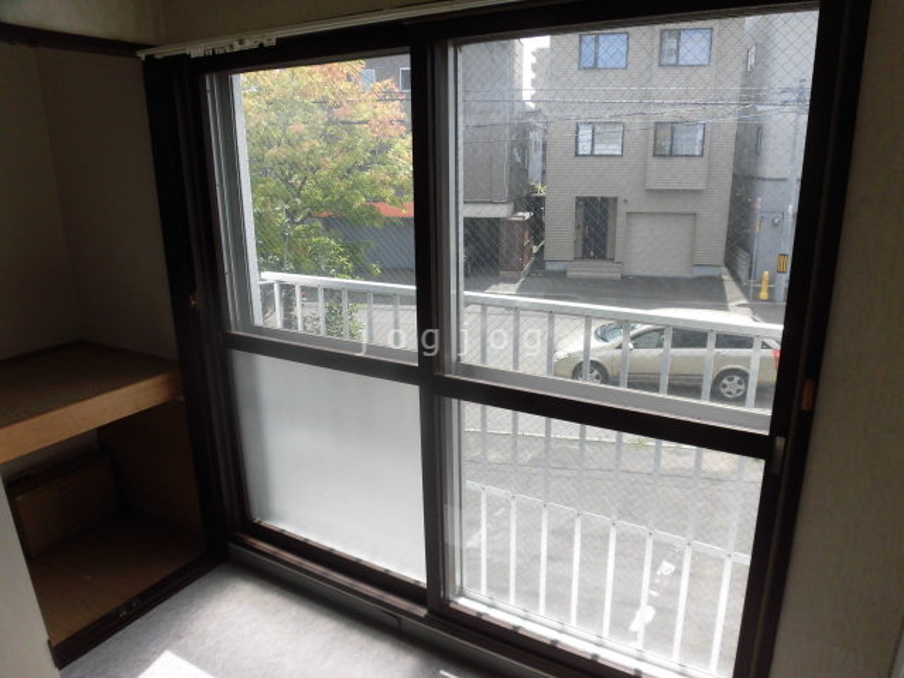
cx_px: 452
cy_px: 339
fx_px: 627
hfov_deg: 71.6
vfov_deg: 56.8
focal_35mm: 24
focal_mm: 4.3
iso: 100
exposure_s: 1/640
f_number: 3.1
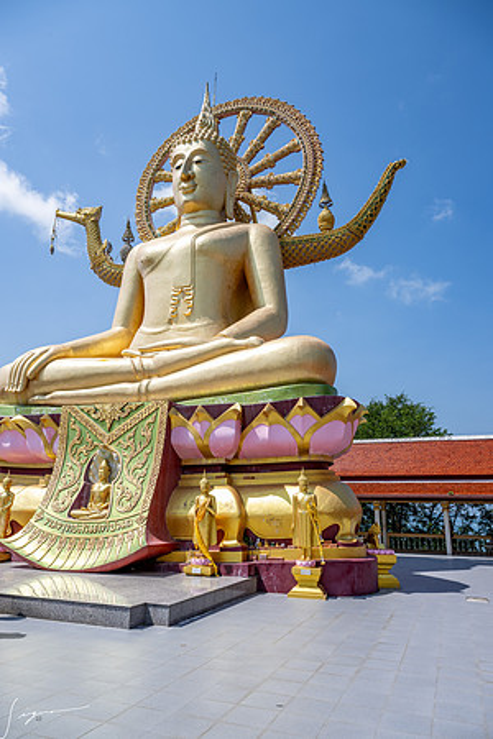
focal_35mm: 24
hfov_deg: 52.2
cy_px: 370
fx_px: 503
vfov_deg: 72.6
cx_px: 246
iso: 100
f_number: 8
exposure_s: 1/320
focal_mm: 24.5
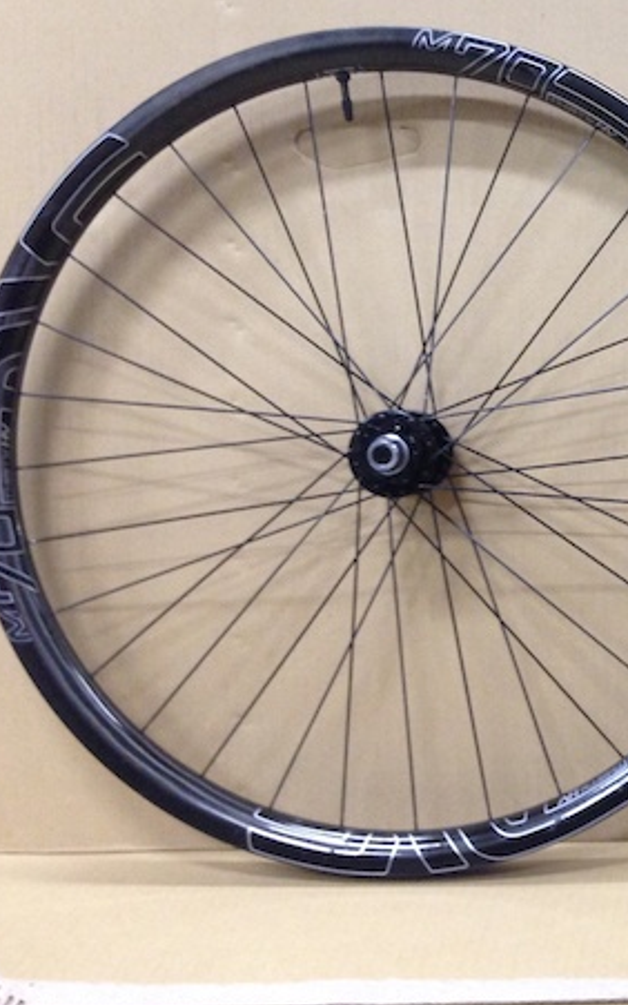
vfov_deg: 32.9
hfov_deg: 19.3
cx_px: 824
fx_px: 1697
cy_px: 450
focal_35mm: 62
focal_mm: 4.12
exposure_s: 1/20
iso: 160
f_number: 2.4
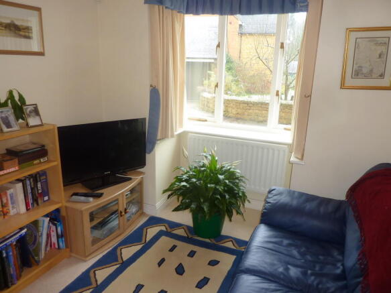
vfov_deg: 54.9
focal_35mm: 25
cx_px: 196
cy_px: 146
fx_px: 282
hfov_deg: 69.4
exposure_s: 1/10
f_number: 3.3
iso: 100
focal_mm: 4.1
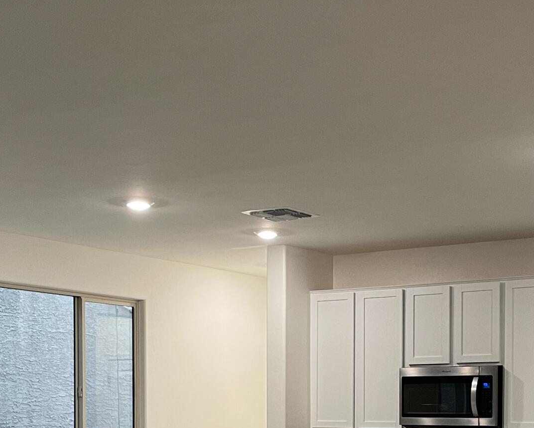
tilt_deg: -1.3
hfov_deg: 26.7
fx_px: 1122
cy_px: 437
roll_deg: -0.3
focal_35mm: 71
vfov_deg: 20.8
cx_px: 313
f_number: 1.6
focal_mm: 4.2
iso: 125
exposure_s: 1/60
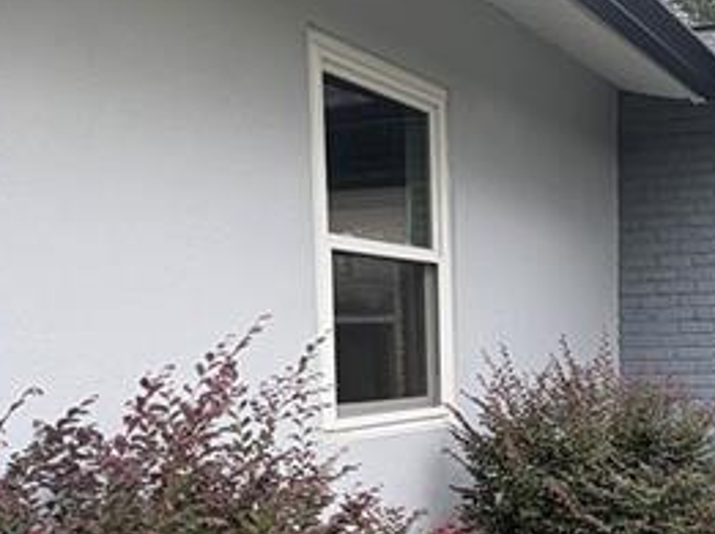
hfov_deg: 33.4
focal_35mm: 55
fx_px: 1134
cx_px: 625
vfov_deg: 25.9
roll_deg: +1.6
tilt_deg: -3.1
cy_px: 441
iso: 50
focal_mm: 2.22
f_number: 2.2
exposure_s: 1/99
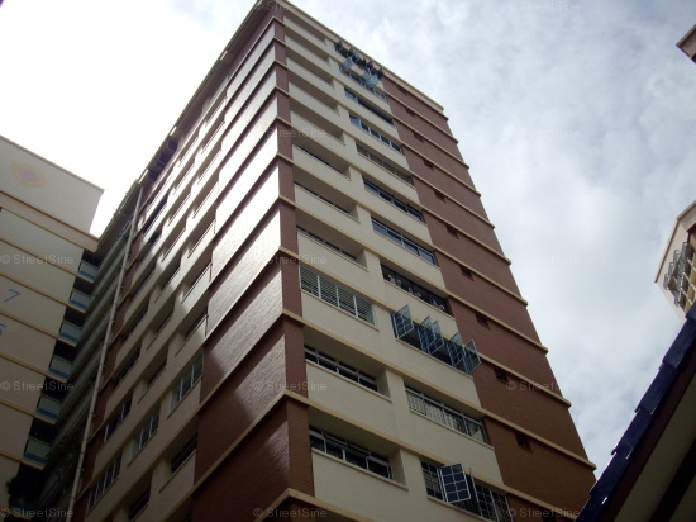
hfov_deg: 50.2
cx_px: 348
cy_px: 261
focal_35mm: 37
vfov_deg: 38.6
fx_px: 744
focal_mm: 6.2
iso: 80
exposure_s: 1/1000
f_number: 5.6
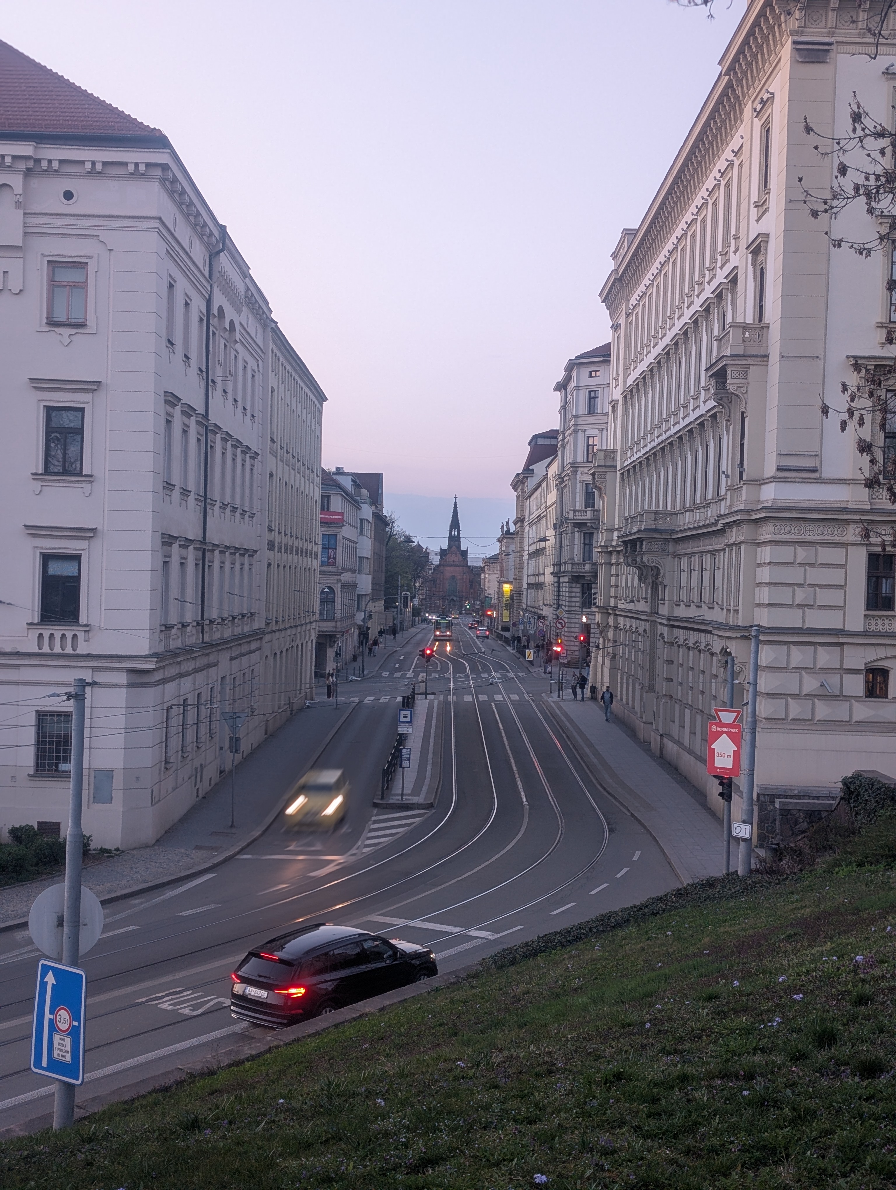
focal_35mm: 49
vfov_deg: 38.9
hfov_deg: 29.7
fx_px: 1687
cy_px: 595
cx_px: 448
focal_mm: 6.9
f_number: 1.68
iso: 22
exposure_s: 1/23.8
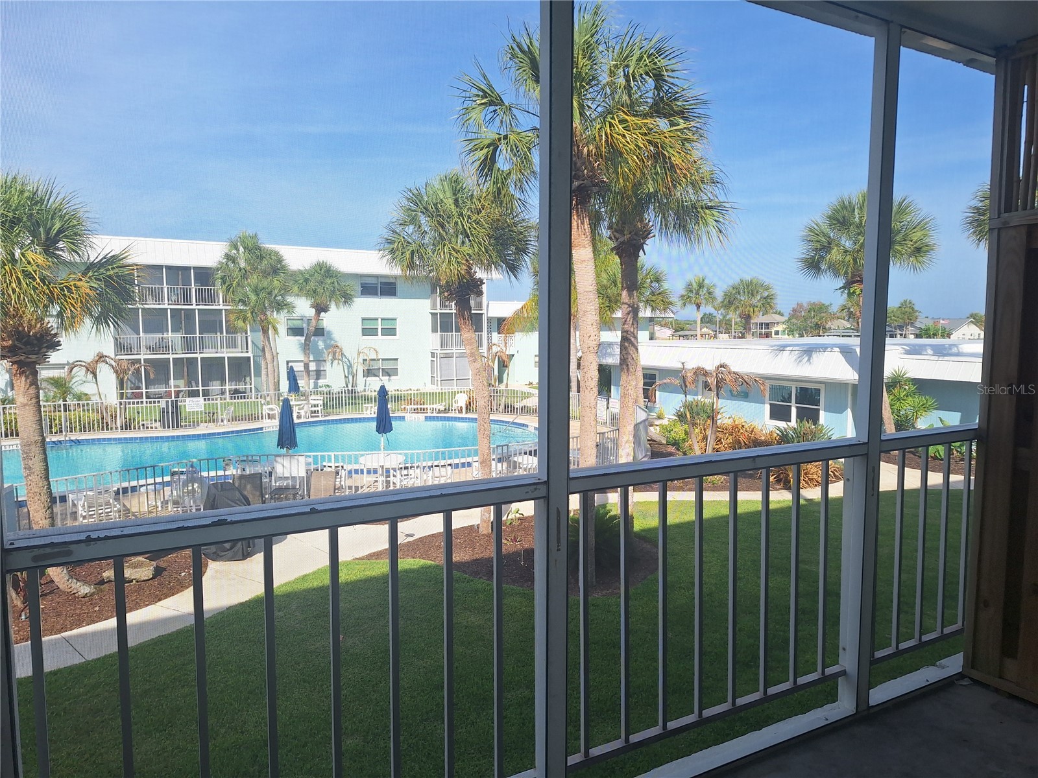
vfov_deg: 58.9
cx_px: 519
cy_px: 389
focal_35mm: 23
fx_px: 690
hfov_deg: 73.9
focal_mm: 5.54
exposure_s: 1/2028
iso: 40
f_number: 1.8
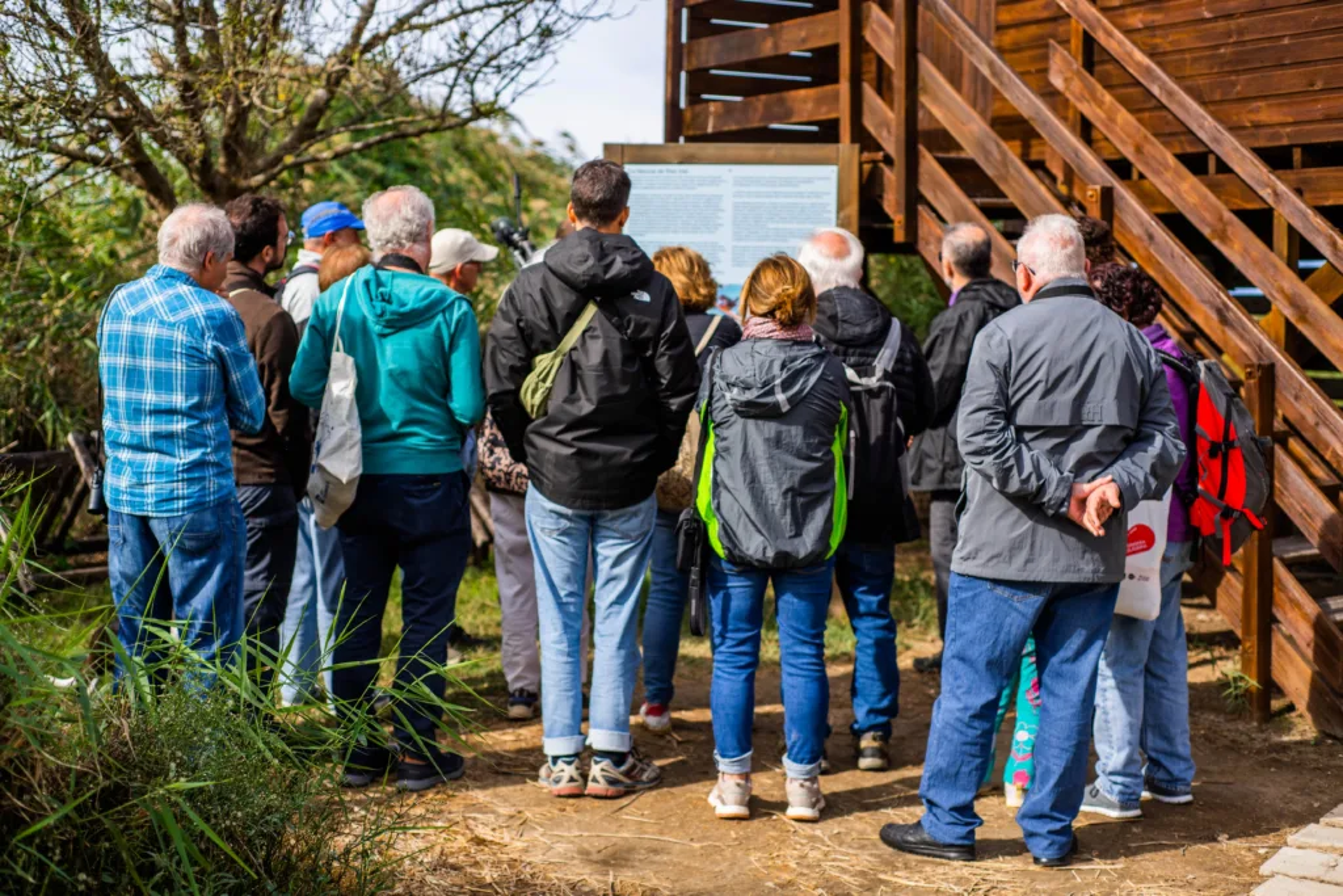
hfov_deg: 39.6
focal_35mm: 50
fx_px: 1865
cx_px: 672
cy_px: 448
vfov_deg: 27.0
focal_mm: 50
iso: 100
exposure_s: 1/1000
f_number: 2.8
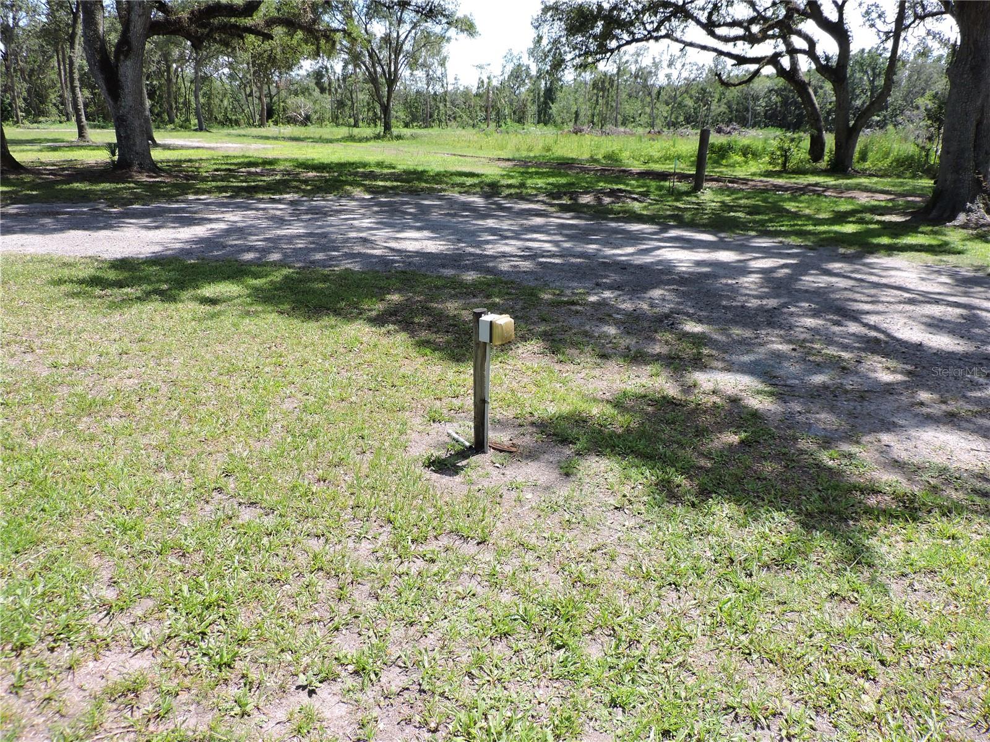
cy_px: 371
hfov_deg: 71.6
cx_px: 495
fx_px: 686
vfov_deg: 56.8
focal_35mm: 24
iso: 100
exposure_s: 1/500
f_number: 3
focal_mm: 4.3
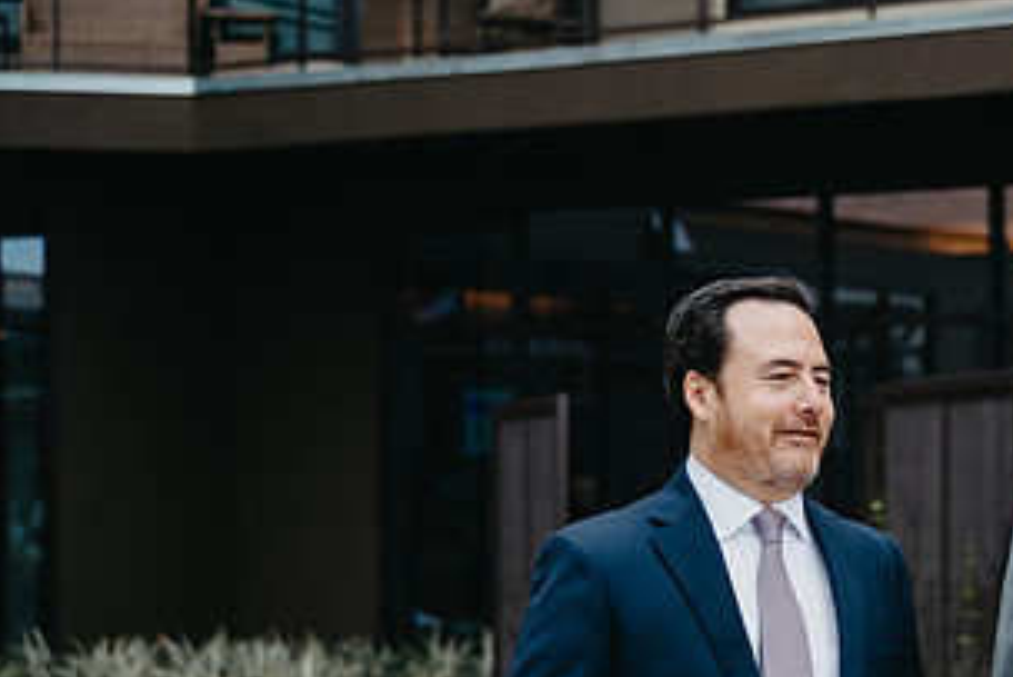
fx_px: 2956
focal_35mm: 105
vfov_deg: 13.0
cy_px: 585
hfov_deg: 19.1
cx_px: 910
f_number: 2.8
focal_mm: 55
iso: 100
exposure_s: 1/320
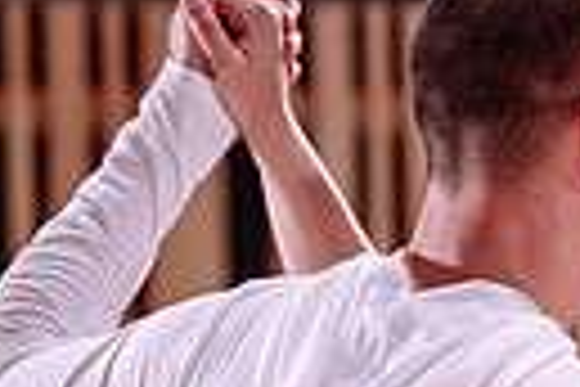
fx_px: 4881
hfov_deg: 6.8
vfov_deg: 4.5
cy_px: 708
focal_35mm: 303
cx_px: 289
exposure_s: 1/320
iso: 1600
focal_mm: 63
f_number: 2
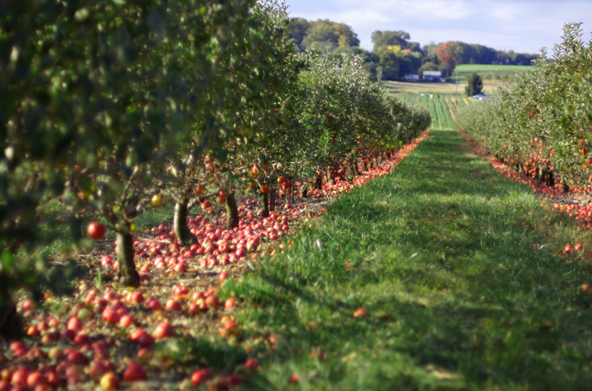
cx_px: 296
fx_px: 1230
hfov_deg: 27.1
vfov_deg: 18.1
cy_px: 196
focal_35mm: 75
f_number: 1.4
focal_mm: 50
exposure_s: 1/4000
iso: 200
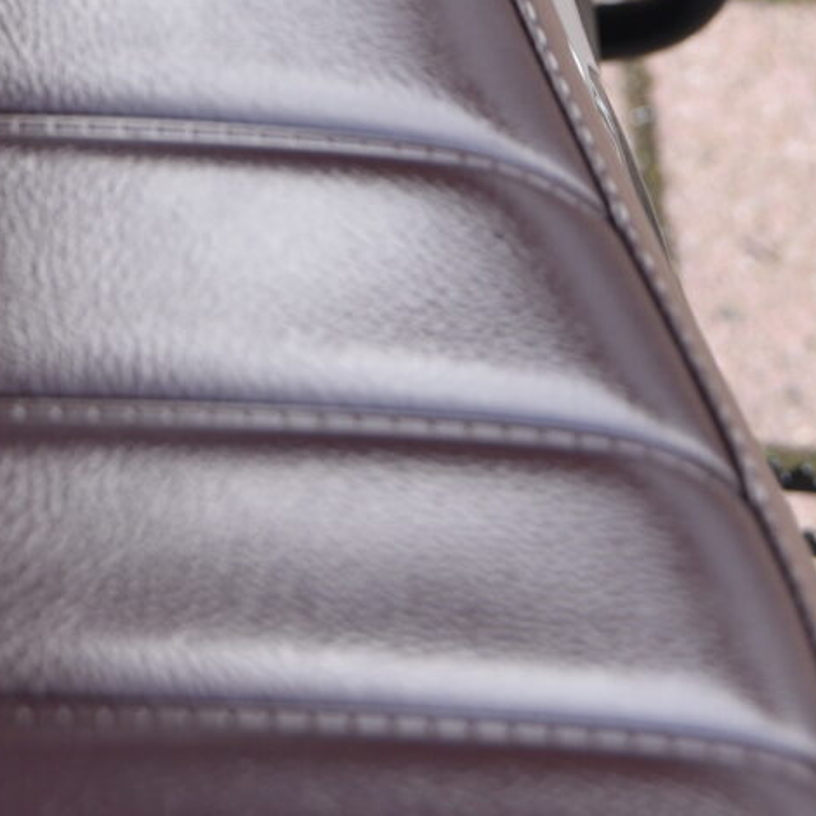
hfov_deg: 10.7
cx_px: -39
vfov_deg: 9.6
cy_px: -1142
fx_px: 4320
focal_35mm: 162
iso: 200
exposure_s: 1/80
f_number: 4.5
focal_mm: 35
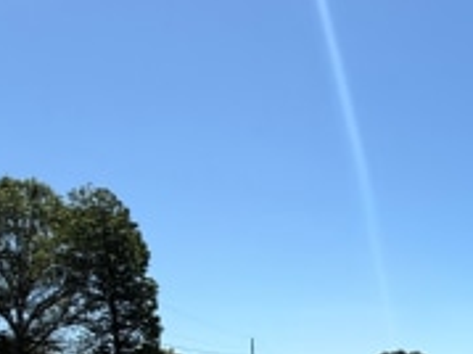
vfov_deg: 25.5
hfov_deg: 33.5
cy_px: 444
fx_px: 683
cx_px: 515
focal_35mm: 50
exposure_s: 1/2506
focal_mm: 2.22
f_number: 2.2
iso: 50
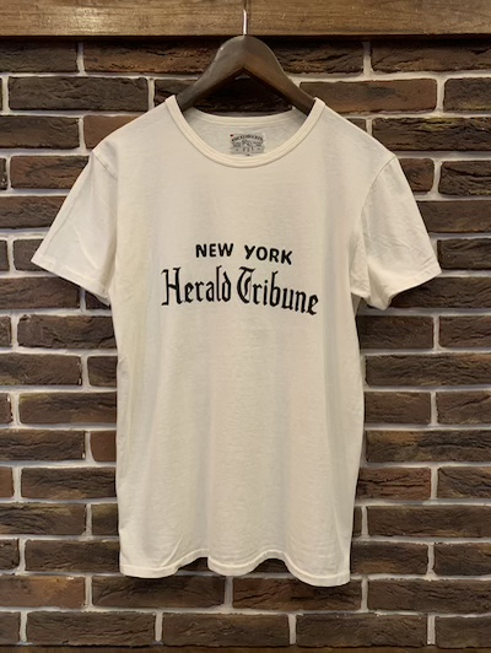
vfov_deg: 67.3
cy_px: 326
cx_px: 246
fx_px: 491
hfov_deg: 53.1
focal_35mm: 26
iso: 320
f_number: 1.8
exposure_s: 1/60
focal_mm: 4.25
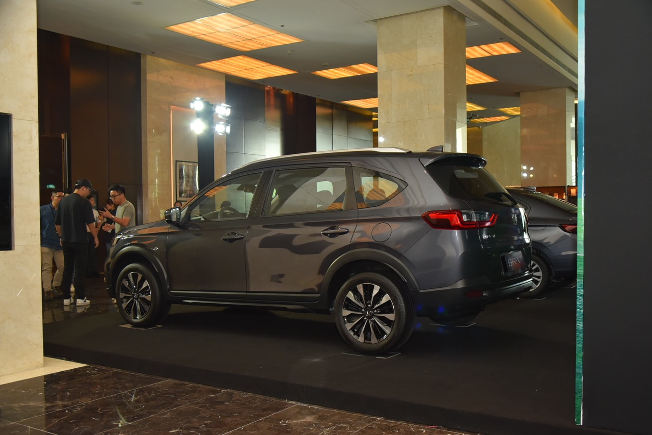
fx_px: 634
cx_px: 326
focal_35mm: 35
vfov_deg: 37.9
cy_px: 218
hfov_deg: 54.4
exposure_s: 1/60
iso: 1600
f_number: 4.5
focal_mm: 35
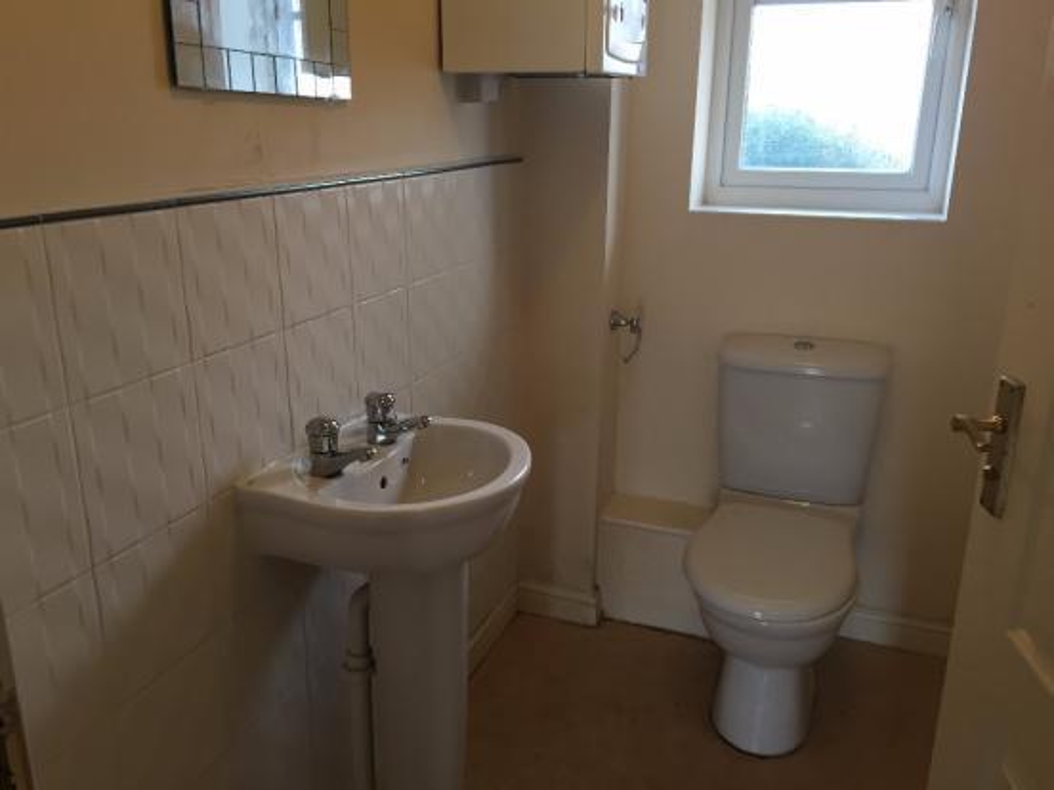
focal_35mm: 29
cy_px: 395
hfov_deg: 61.7
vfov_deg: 48.2
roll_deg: -0.7
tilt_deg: -17.8
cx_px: 527
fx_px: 883
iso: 64
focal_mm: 4.15
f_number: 2.2
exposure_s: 1/30
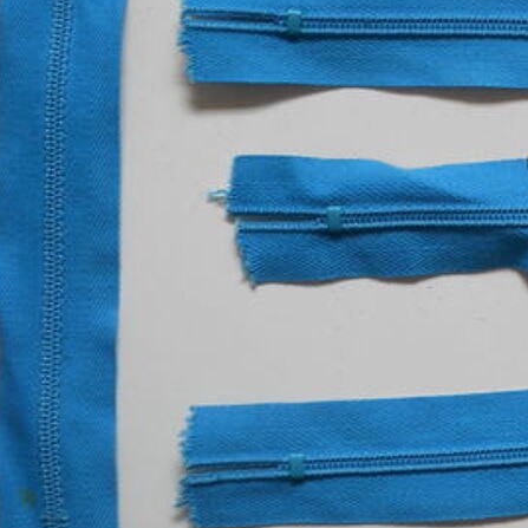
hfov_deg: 20.5
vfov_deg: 21.3
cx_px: 572
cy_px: 167
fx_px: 1398
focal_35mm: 81
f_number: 3.1
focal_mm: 6.72
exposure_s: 1/40
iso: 80
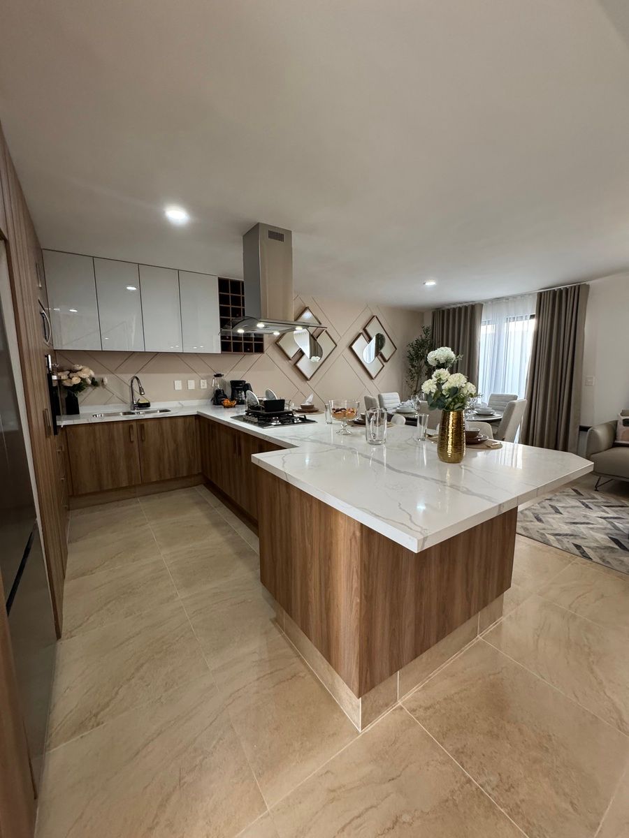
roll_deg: +2.4
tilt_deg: -7.5
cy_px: 419
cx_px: 314
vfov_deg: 102.1
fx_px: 339
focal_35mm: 14
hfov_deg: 85.7
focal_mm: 2.22
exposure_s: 1/120
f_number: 2.2
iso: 320
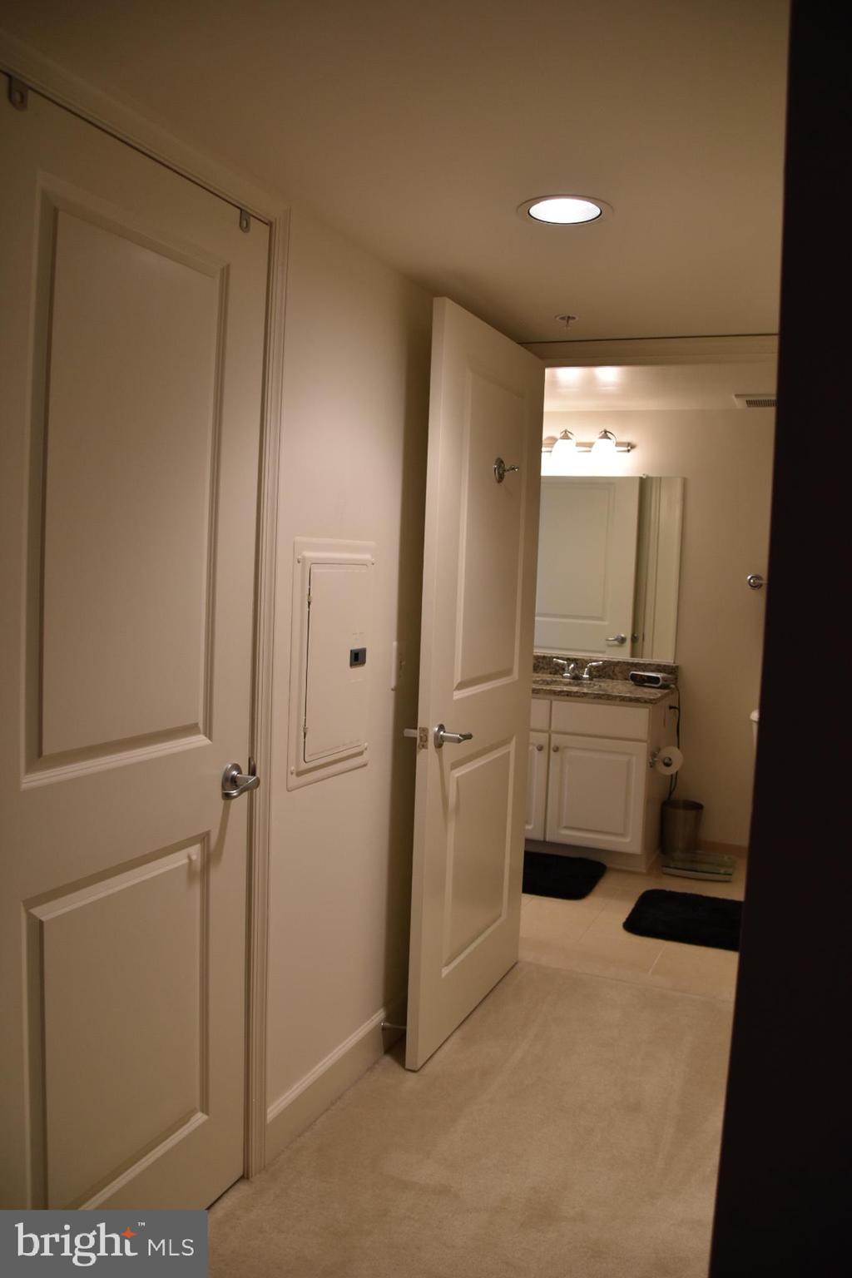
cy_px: 639
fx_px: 958
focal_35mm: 27
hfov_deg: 47.9
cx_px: 426
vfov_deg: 67.4
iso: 400
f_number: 4.5
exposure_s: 1/80
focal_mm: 18
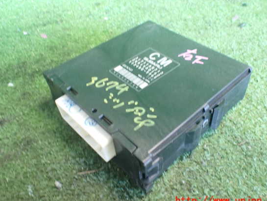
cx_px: 139
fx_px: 255
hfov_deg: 55.3
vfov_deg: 43.0
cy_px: 97
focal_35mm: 33
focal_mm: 5.4
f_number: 2.3
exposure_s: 1/30
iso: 800
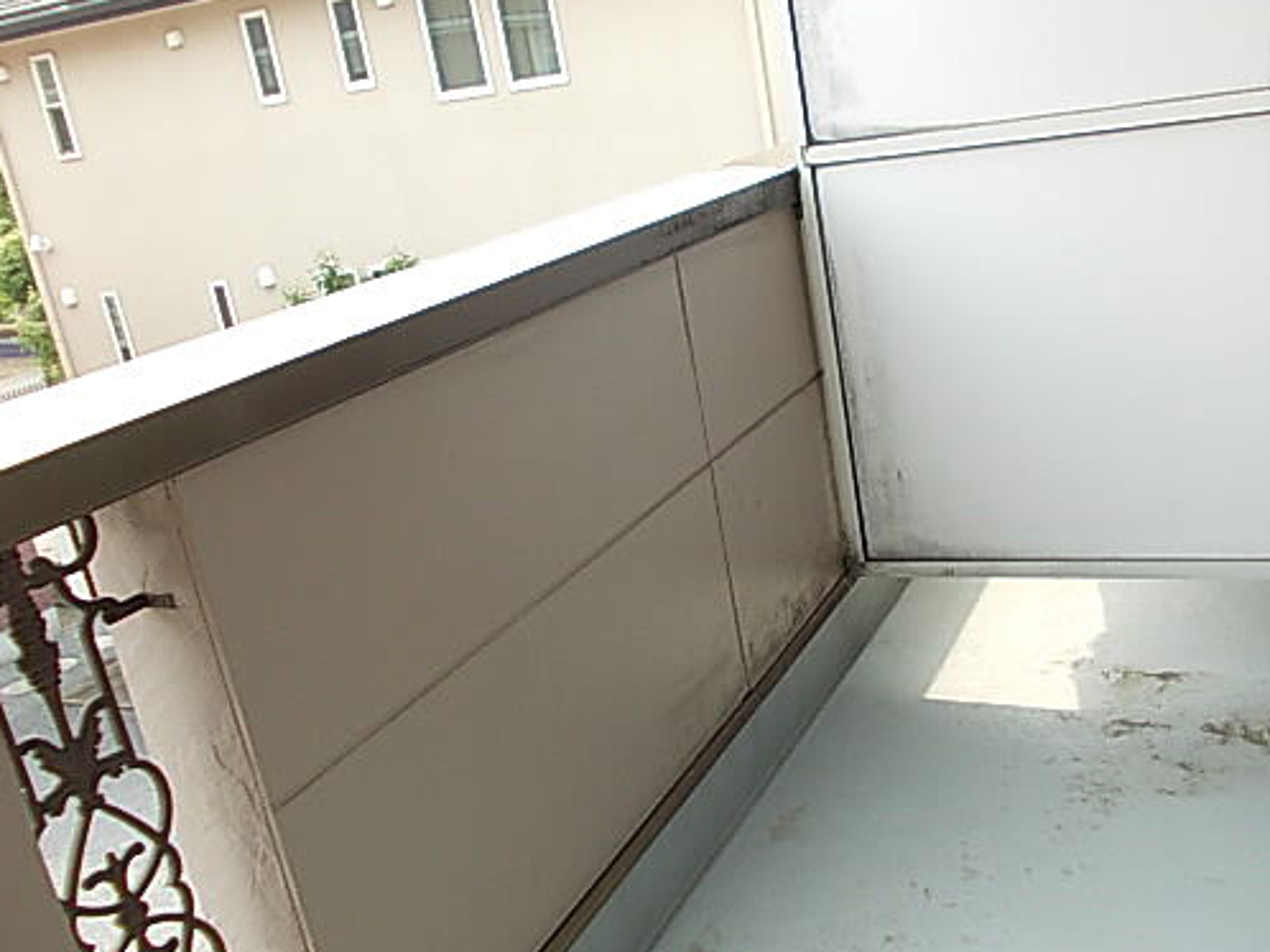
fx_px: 1320
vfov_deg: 39.6
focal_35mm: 36
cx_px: 796
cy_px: 521
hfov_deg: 50.8
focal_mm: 4
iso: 80
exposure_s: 1/160
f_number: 2.7
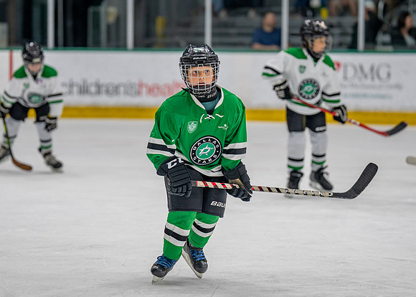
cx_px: 183
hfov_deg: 12.0
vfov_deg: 8.6
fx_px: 1972
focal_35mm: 167
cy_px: 125
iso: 800
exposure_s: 1/1250
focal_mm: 132
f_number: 2.8
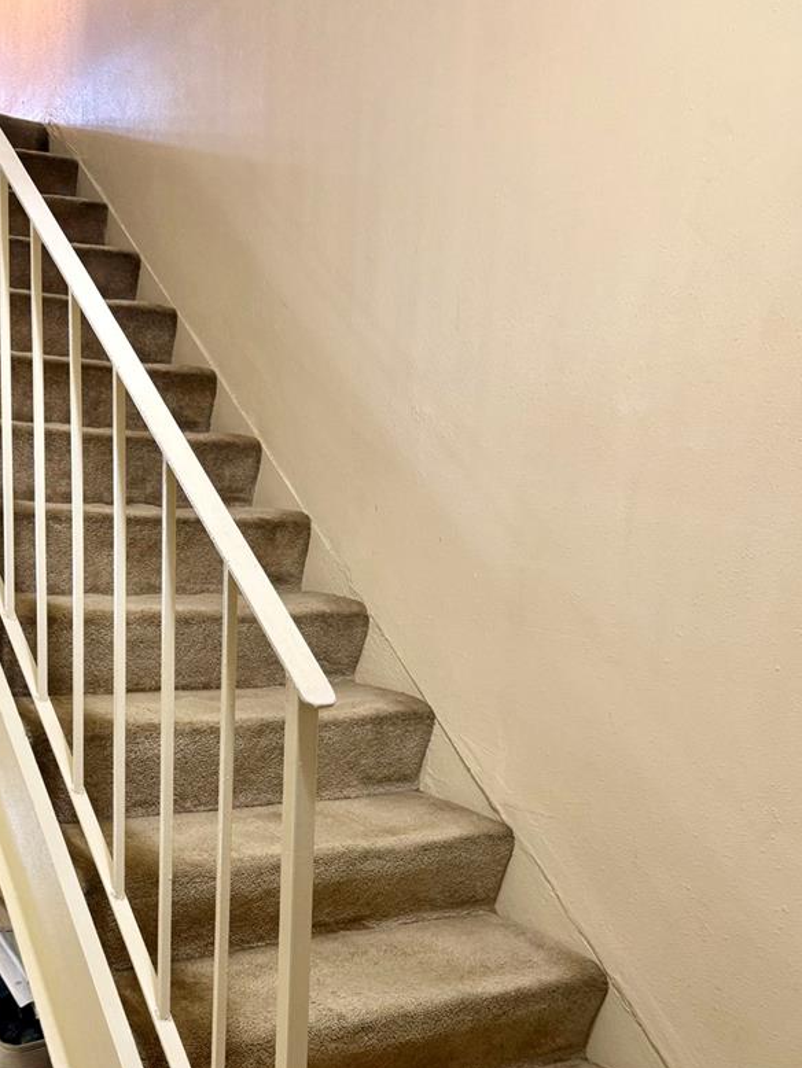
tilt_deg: -10.1
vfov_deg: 48.9
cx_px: 222
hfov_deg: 37.9
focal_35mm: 37
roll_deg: -1.8
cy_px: 745
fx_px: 1142
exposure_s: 1/60
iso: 160
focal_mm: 6.76
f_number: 1.78
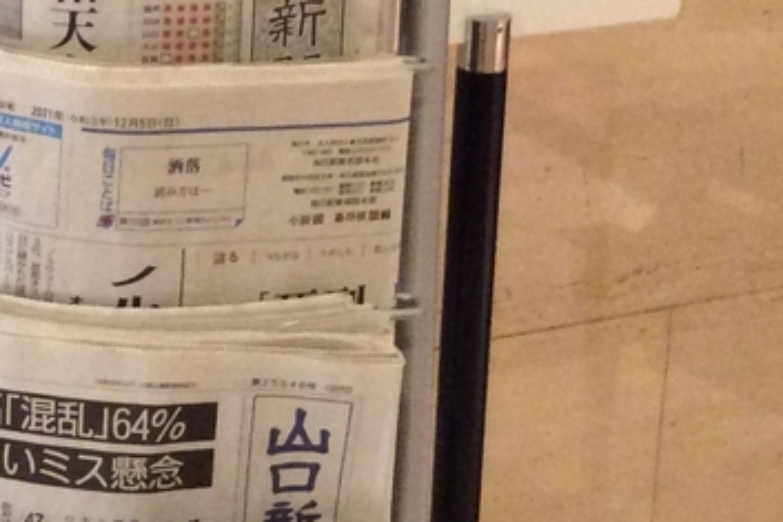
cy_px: -62
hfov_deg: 17.7
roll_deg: -1.8
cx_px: -2
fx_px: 2456
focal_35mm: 113
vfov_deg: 11.9
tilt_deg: -16.5
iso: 320
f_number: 2.4
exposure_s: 1/25
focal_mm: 3.3
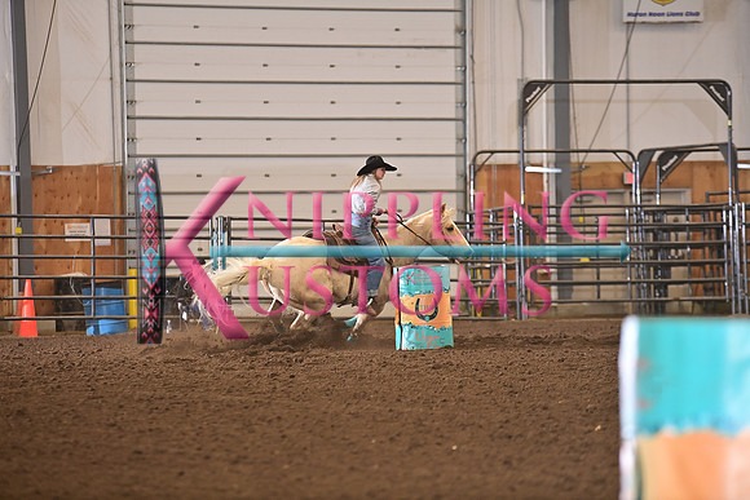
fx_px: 4167
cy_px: 250
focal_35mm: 200
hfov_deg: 10.3
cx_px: 375
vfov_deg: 6.9
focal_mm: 200
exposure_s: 1/250
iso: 1000
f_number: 3.2
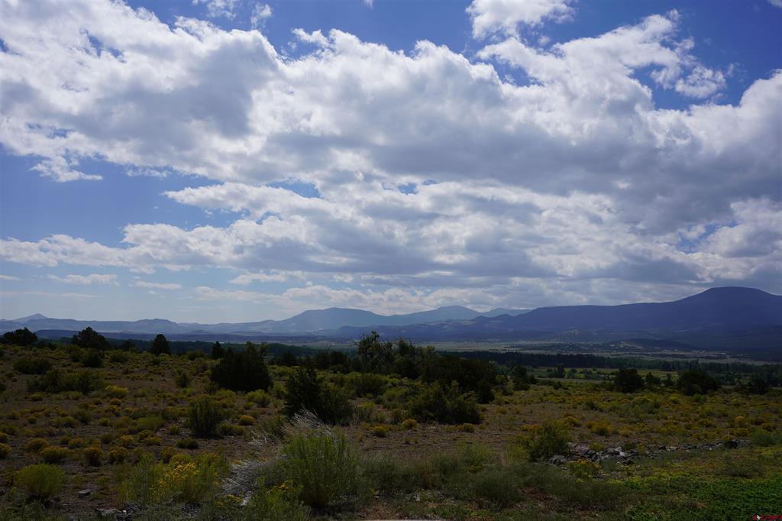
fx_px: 738
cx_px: 391
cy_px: 260
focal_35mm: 34
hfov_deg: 55.8
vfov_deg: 38.9
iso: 100
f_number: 10
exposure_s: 1/500
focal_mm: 34
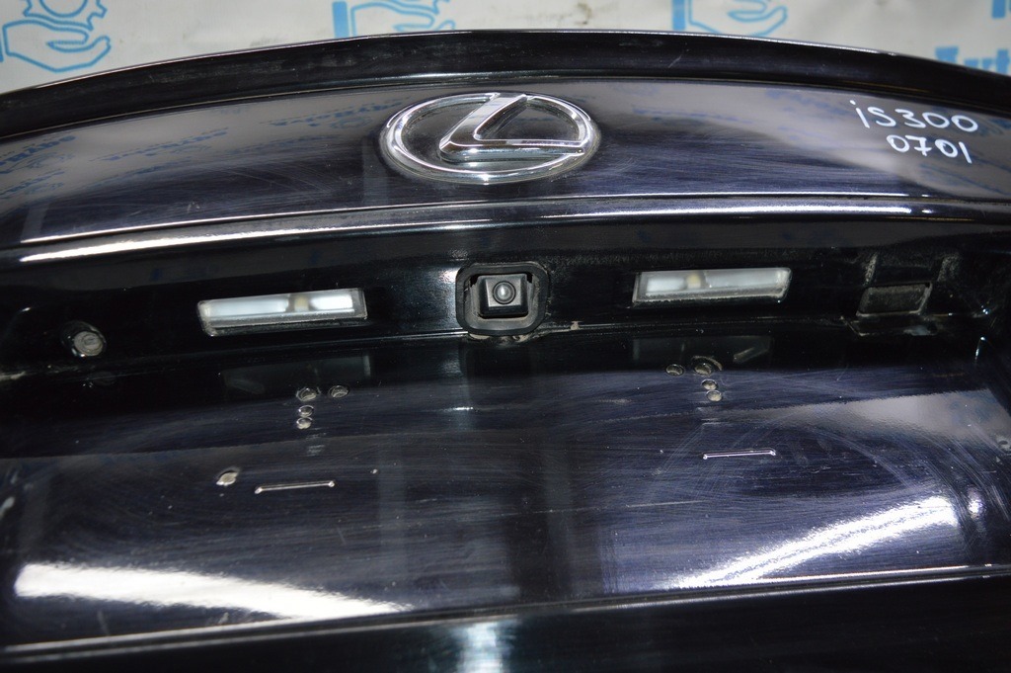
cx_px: 506
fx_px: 926
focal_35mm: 33
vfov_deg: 39.9
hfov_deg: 57.3
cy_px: 336
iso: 400
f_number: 4
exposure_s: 1/80
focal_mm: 22
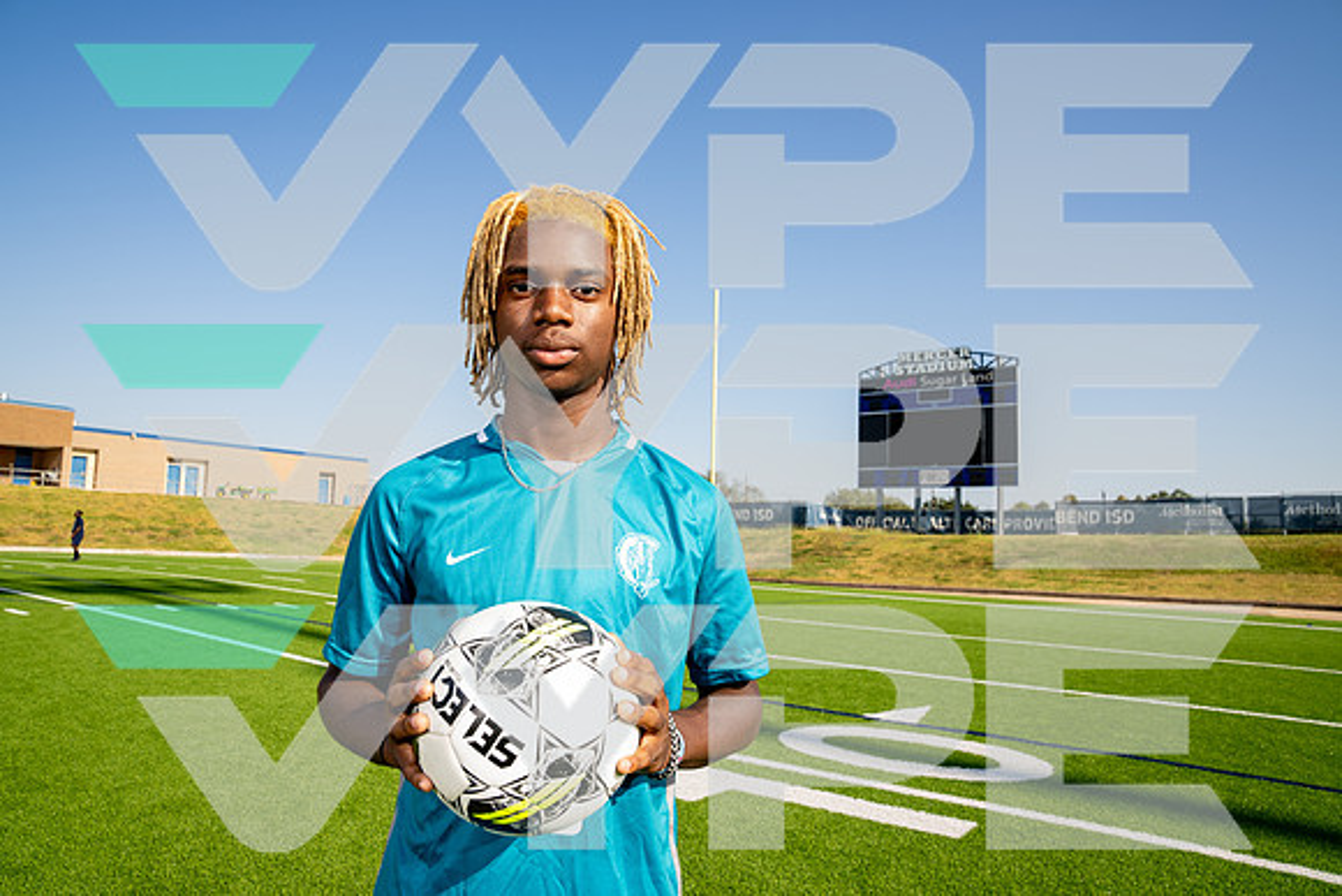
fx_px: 895
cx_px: 671
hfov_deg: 73.7
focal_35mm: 24
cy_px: 448
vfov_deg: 53.2
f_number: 7.1
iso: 50
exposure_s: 1/125
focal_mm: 24
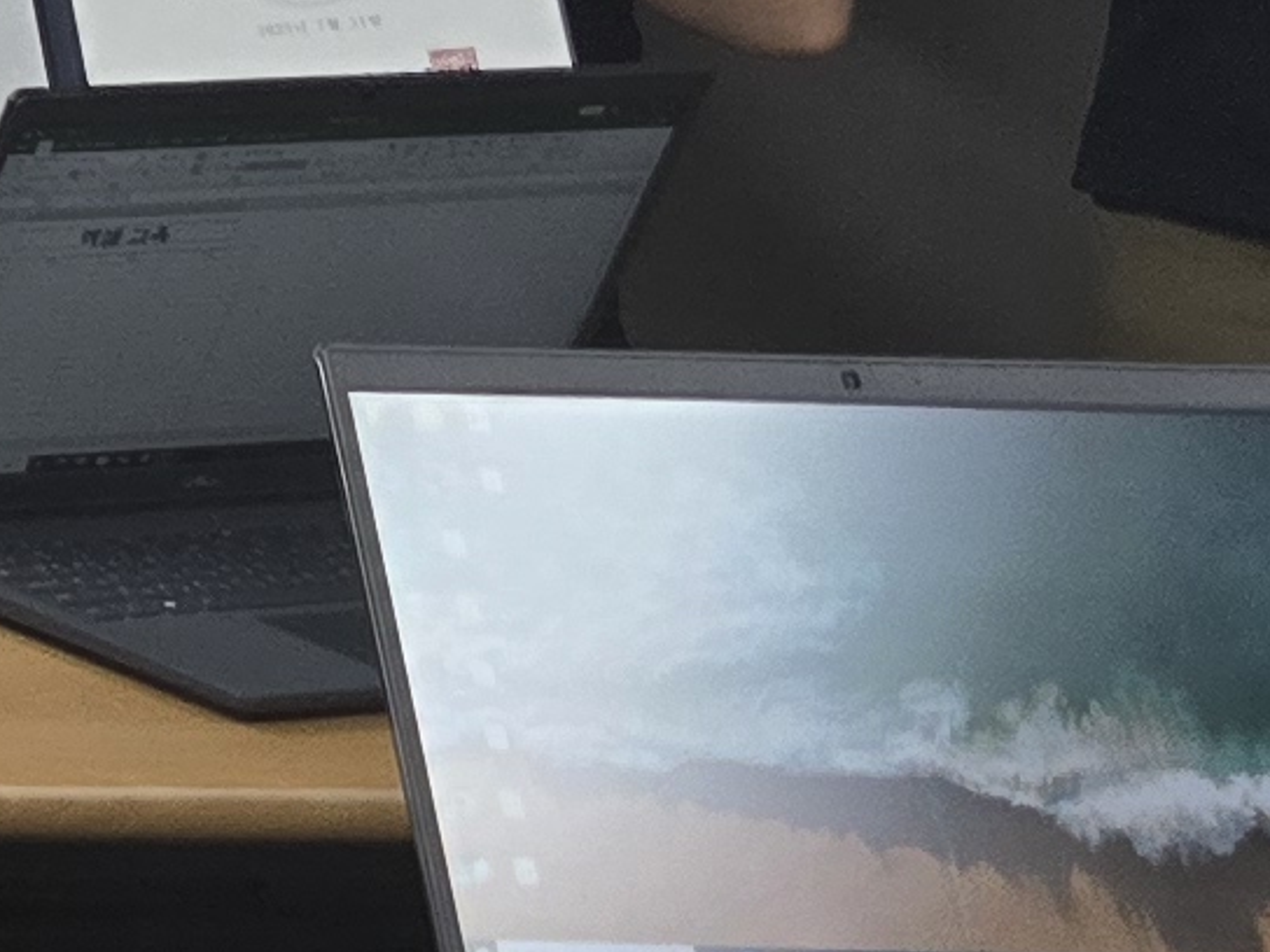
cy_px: -912
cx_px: -2538
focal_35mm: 169
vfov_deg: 8.4
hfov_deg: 9.3
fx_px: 6200
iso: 100
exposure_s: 1/120
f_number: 1.7
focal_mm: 6.3
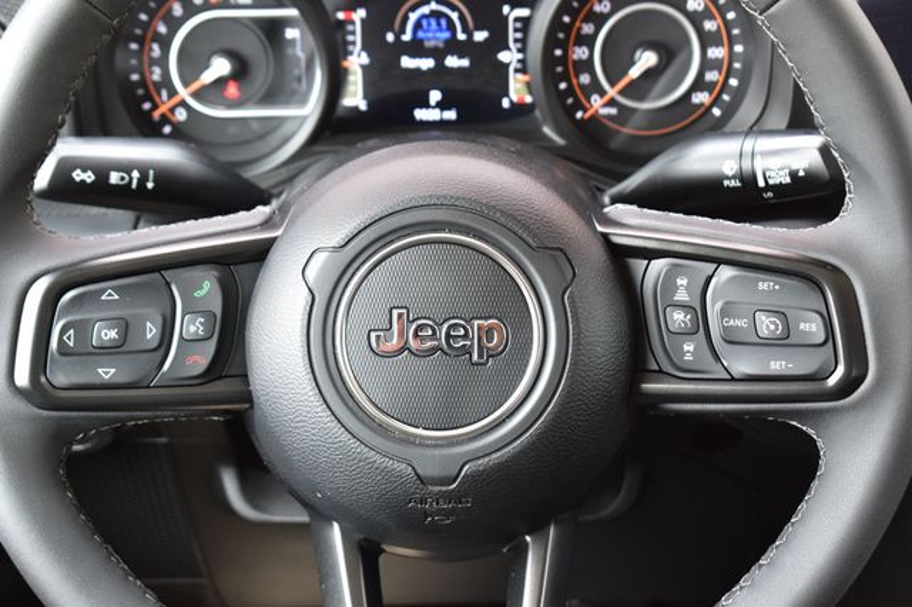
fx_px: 1823
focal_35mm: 72
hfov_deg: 28.1
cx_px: 456
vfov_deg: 18.9
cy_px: 304
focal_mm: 48
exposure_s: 1/25
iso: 400
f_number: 7.1
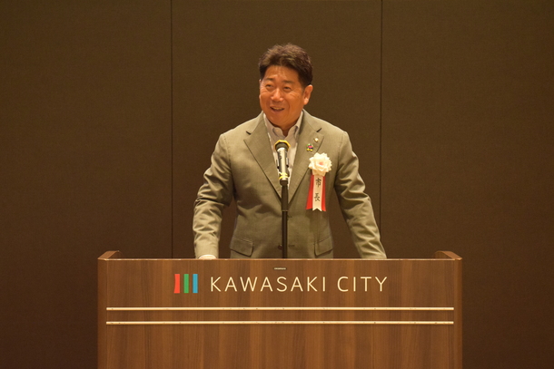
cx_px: 277
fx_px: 1270
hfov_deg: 24.6
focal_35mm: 82
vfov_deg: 16.6
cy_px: 184
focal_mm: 55
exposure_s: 1/100
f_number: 4.5
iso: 2500
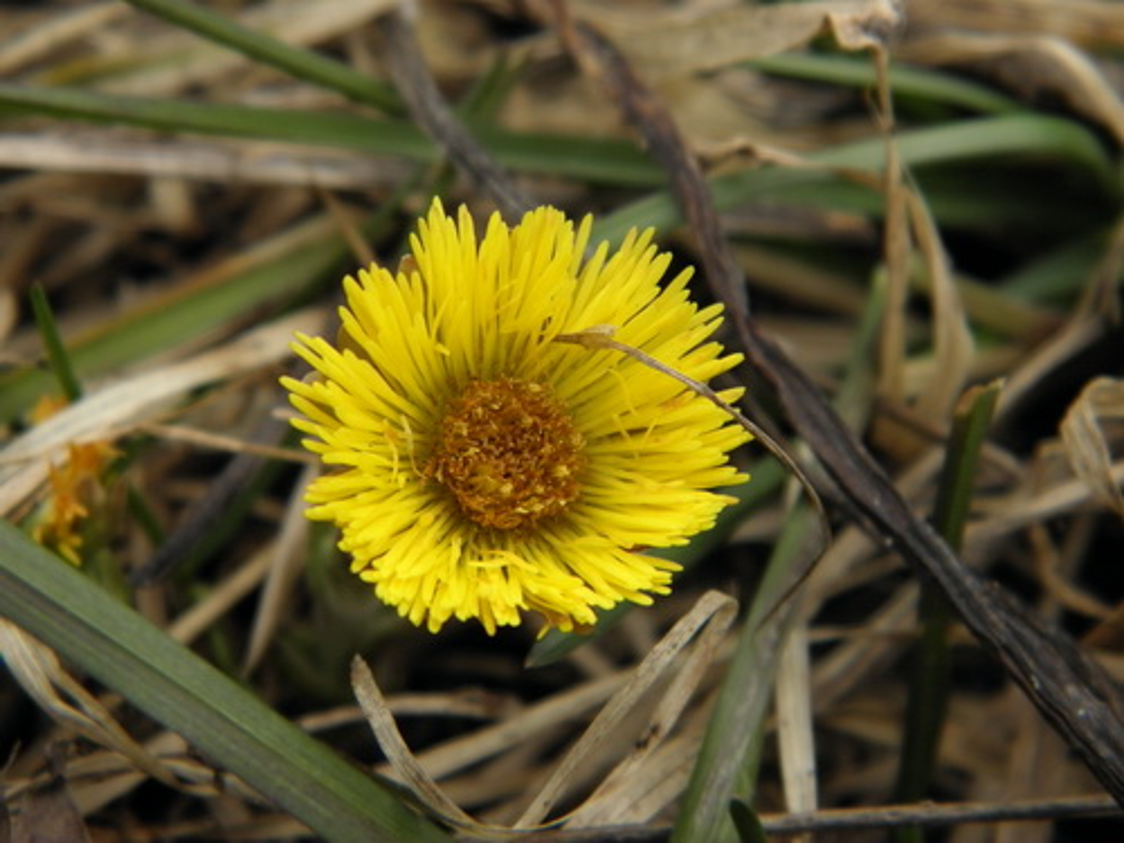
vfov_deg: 18.4
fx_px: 2598
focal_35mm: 80
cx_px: 562
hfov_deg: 24.4
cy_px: 422
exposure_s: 1/400
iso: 200
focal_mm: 14.3
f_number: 4.4
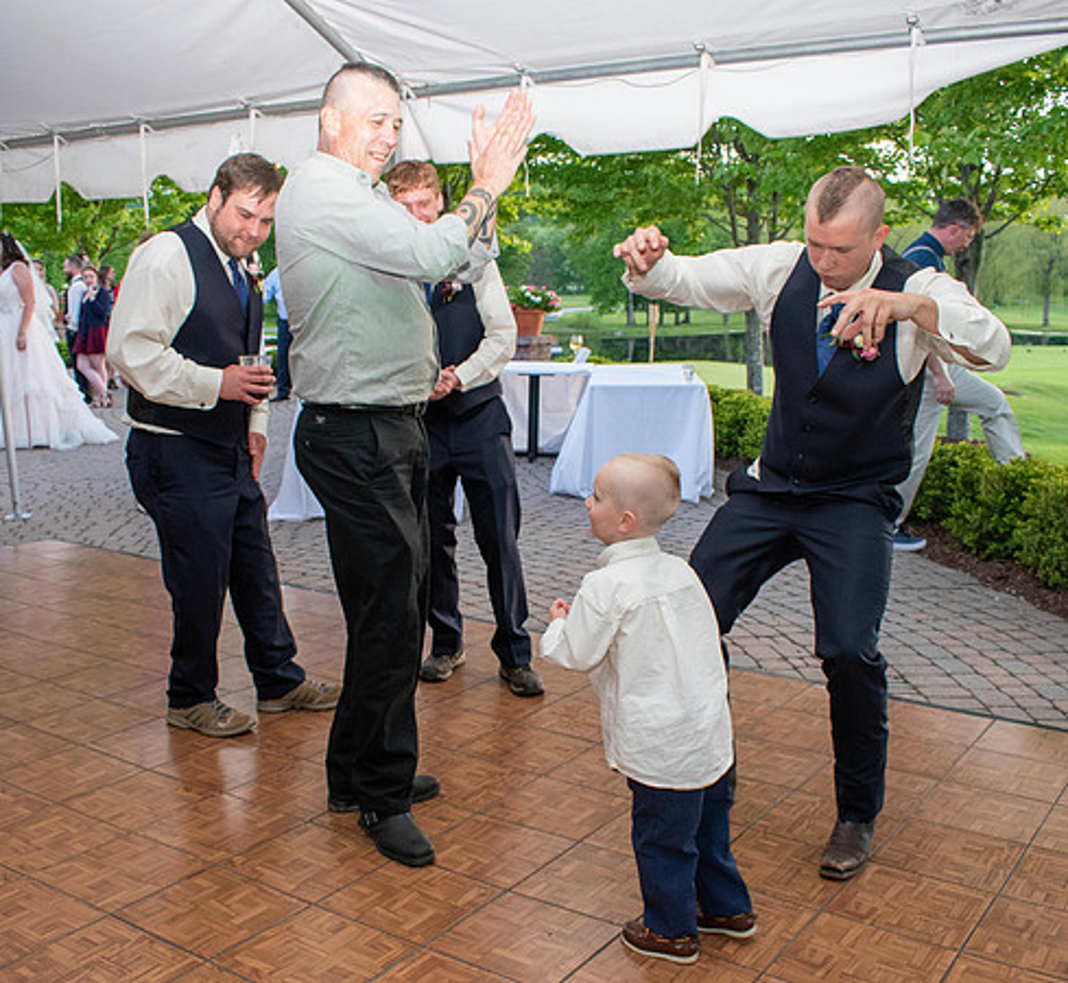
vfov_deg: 44.0
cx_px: 493
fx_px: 1215
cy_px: 540
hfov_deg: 47.4
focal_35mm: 36
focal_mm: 18
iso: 800
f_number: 5
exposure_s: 1/100
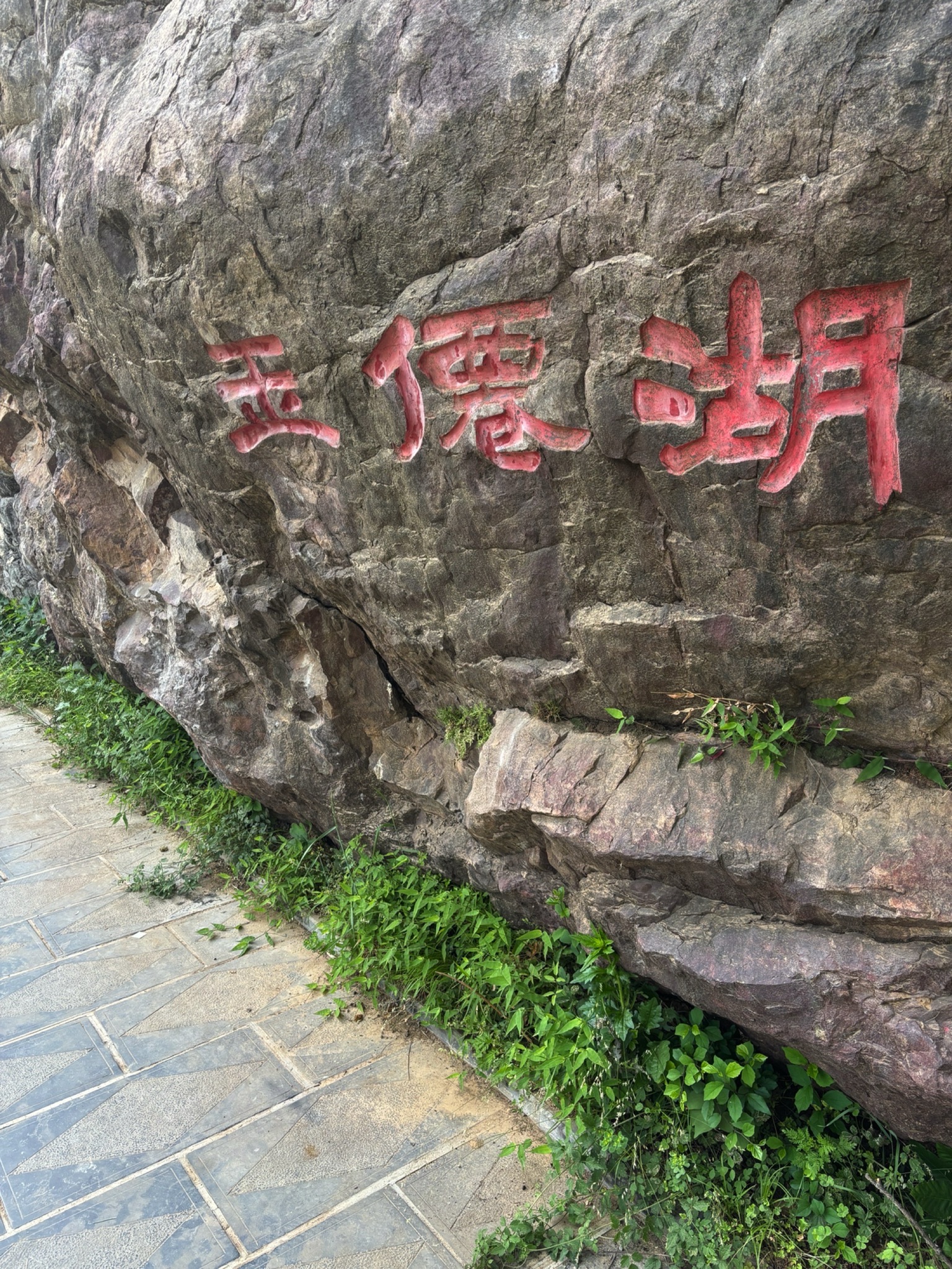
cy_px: 634
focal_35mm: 26
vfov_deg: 67.3
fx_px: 953
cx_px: 476
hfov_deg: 53.1
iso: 40
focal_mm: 5.96
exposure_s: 1/224
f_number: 1.6
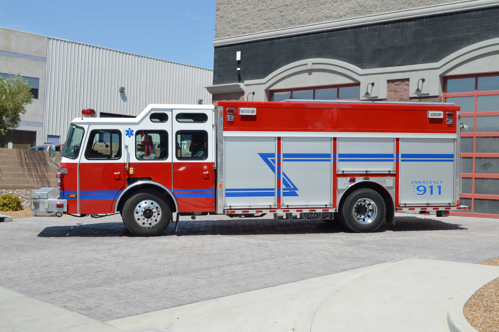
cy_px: 166
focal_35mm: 48
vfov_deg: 28.0
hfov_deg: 41.1
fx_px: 665
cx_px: 250
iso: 800
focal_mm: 32
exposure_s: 1/800
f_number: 14
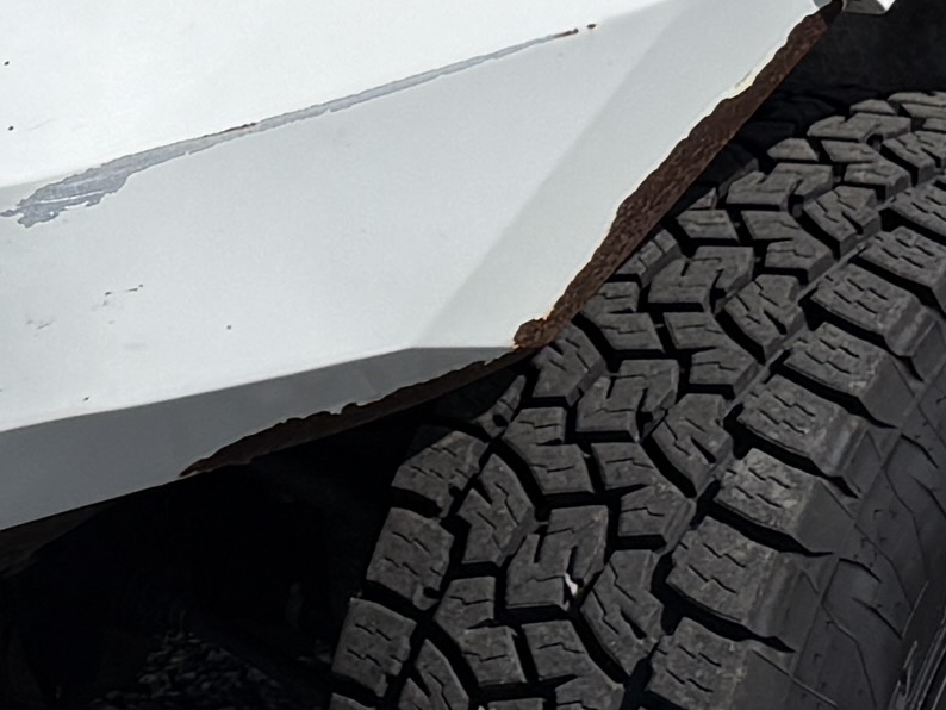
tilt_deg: -9.8
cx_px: -274
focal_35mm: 187
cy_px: -348
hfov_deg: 10.4
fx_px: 5112
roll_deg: -0.8
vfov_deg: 7.8
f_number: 1.6
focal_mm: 5.96
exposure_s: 1/8850
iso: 50
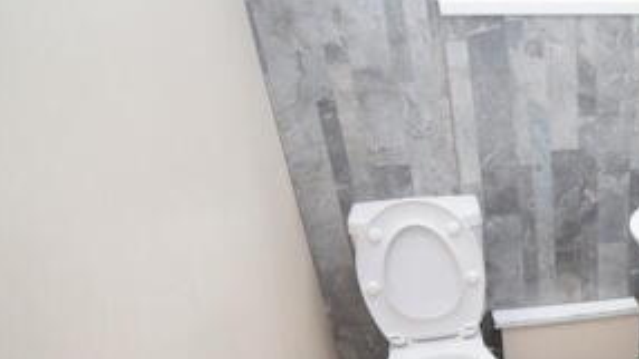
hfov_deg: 47.5
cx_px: 616
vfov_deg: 30.2
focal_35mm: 36
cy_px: 373
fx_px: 610
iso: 800
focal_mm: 10
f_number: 4.5
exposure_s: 1/60
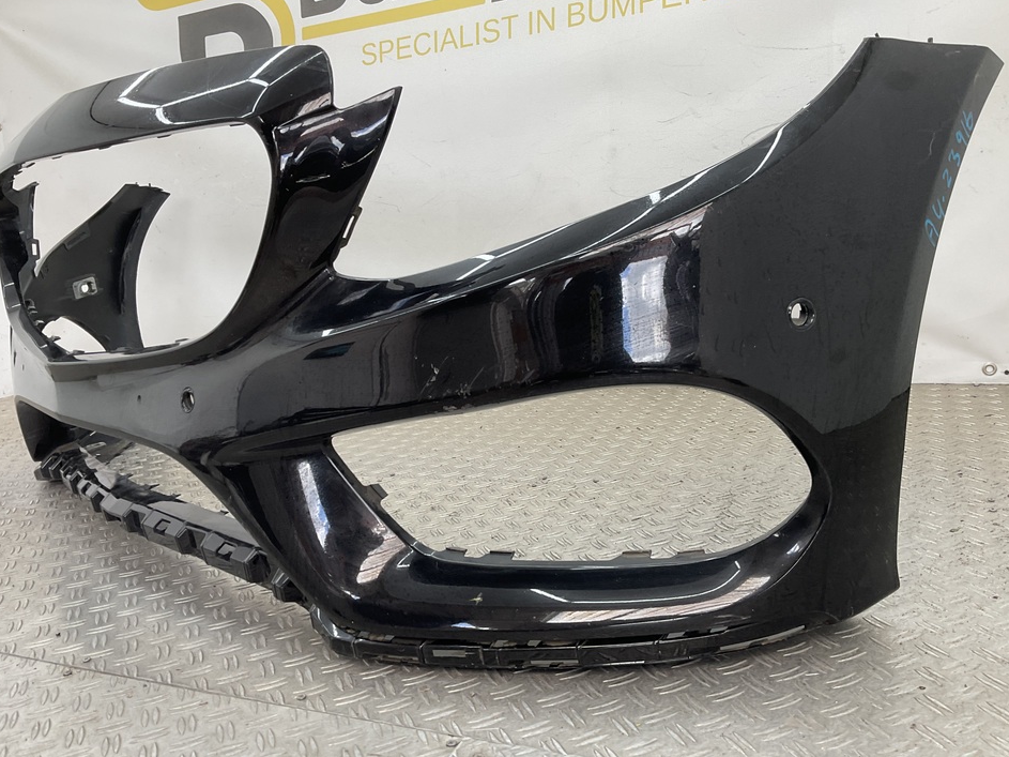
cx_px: 508
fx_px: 903
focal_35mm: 31
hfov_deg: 58.4
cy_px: 378
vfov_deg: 45.4
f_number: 1.8
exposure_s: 1/120
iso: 25
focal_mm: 3
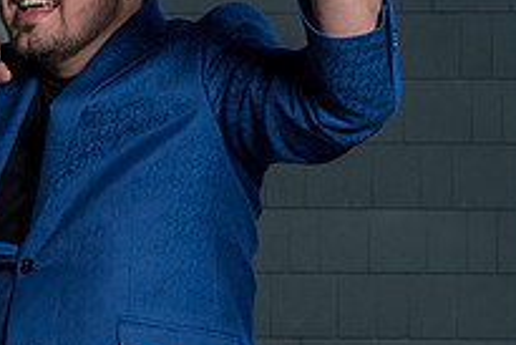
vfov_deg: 9.8
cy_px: 152
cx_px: 126
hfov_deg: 14.6
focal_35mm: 140
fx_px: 2008
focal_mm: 35
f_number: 5.6
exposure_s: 1/160
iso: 2000
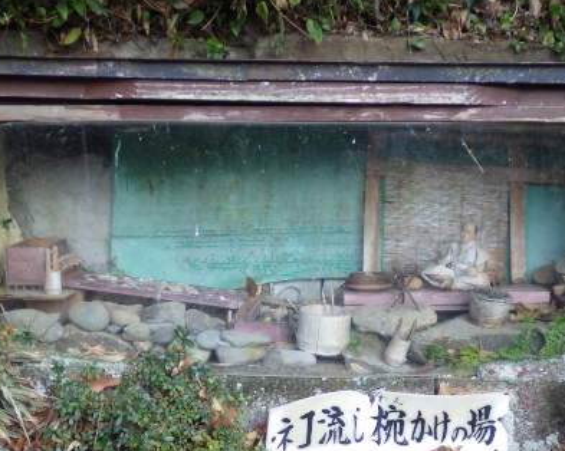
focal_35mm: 62
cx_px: 322
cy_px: 294
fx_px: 1036
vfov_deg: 24.5
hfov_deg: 30.5
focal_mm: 6.9
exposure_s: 1/60
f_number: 2.7
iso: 125
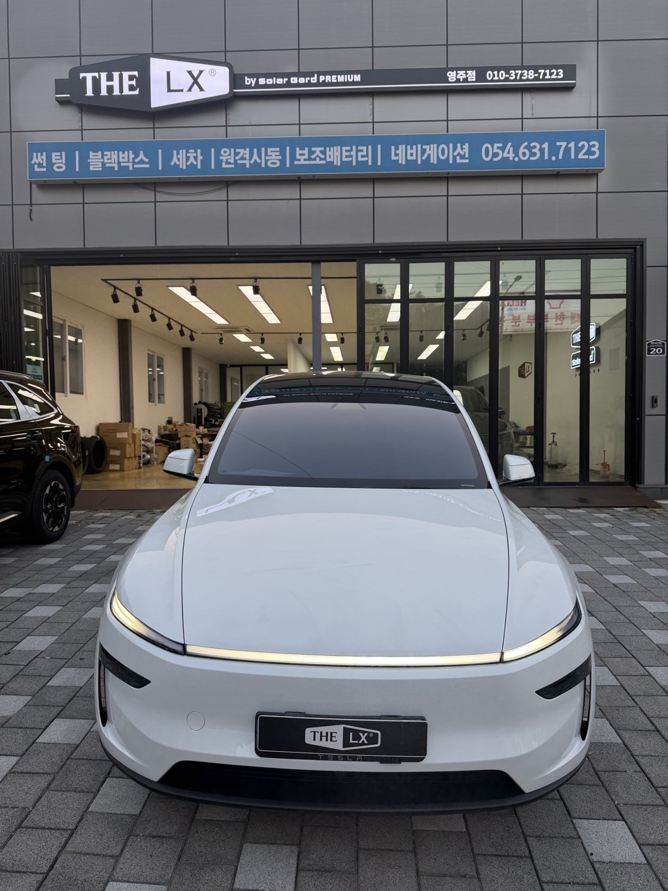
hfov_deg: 56.8
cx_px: 334
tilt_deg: -2.8
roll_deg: +0.2
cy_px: 446
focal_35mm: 24
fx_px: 618
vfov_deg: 71.6
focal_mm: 6.76
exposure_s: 1/177
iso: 80
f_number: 1.78
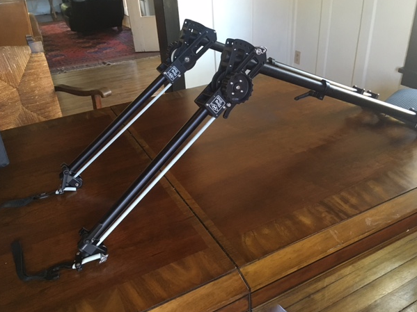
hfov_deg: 58.3
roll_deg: +4.3
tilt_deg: -29.2
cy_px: 152
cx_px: 216
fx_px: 373
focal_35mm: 31
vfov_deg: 45.4
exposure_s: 1/30
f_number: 2.2
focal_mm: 4.15
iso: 200
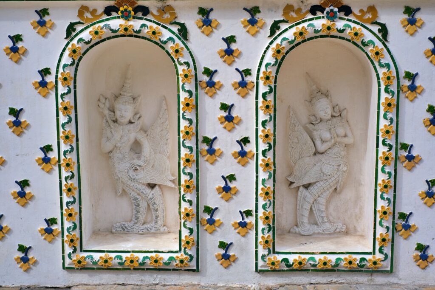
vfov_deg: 25.5
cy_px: 145
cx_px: 218
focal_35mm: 53
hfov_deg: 37.5
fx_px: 640
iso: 160
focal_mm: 35
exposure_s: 1/850
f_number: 4.5
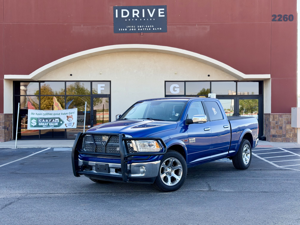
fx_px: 416
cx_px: 150
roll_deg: +0.7
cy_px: 112
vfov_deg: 30.3
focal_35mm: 48
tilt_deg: +0.4
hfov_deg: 39.7
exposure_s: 1/762
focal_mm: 6.76
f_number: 1.78
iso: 64
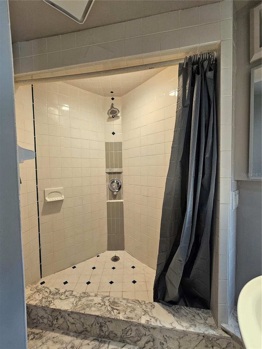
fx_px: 131
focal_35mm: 13
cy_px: 174
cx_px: 131
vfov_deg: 106.2
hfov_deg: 89.9
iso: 125
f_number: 2.2
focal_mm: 2.2
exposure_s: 1/60
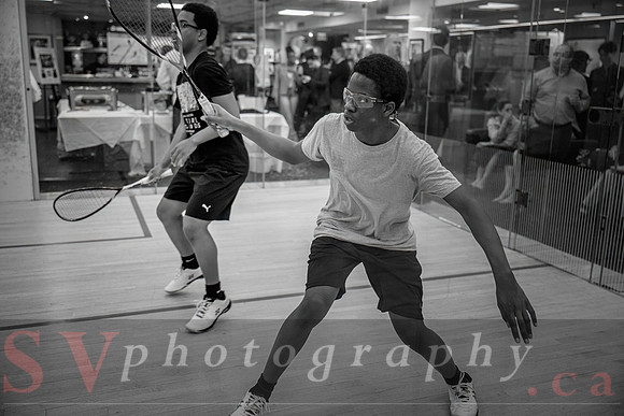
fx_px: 607
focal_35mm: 35
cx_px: 312
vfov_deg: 37.9
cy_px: 208
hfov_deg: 54.4
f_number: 2.8
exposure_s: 1/320
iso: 1600
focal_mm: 35
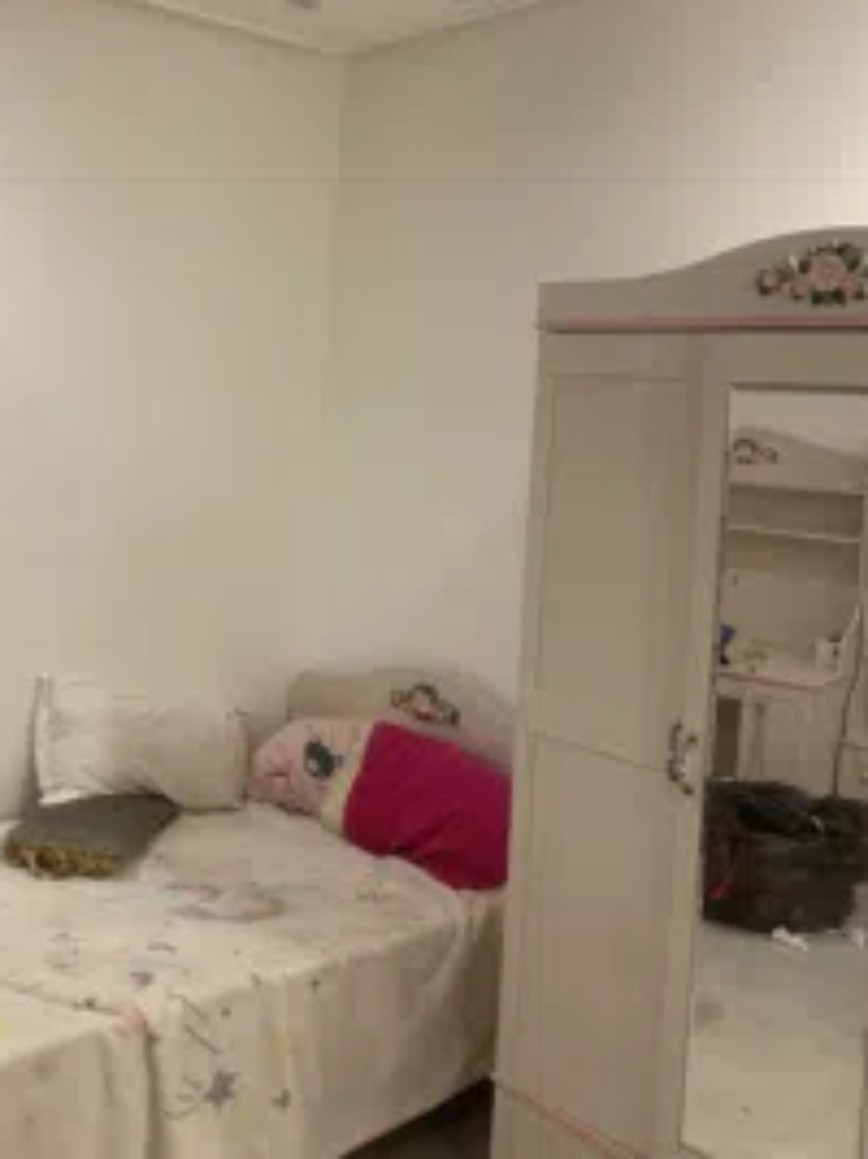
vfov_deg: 47.6
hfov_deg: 36.5
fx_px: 1305
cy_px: 464
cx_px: 312
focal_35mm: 39
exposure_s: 1/50
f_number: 1.8
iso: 125
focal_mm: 4.25
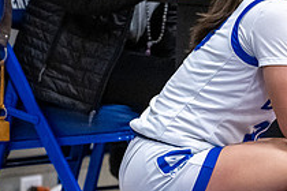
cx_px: 320
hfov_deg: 2.6
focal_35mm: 796
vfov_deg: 1.7
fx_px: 6345
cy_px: 66
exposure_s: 1/1000
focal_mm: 200
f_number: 2.8
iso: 6400
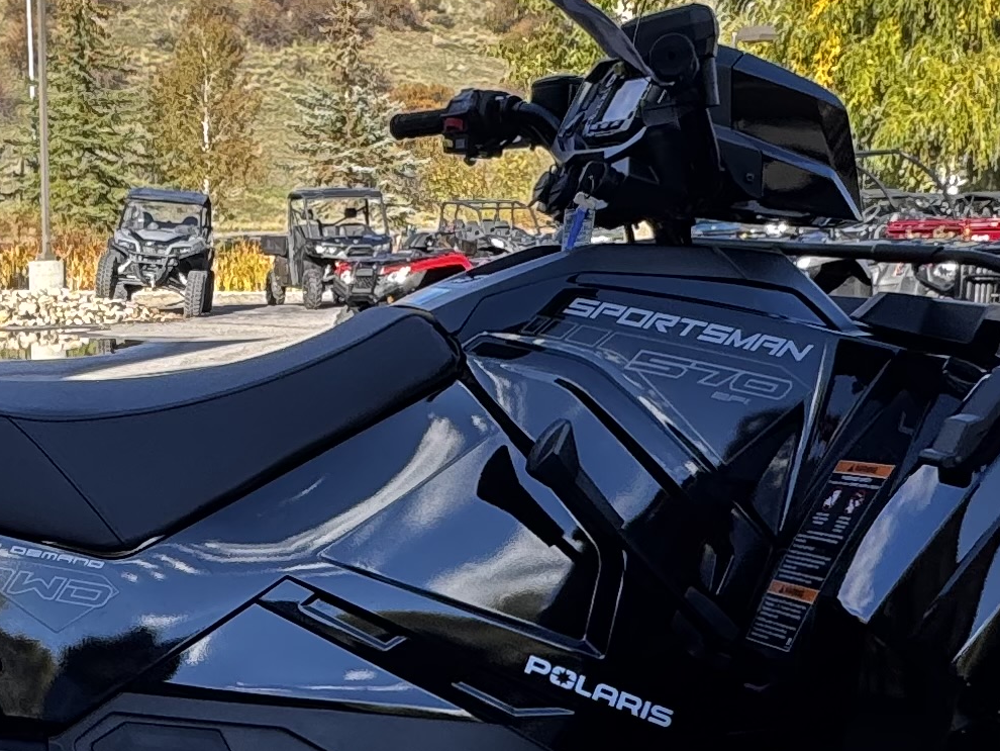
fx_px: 1647
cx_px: 131
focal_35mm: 57
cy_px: 496
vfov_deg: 25.5
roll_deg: +3.9
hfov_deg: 32.4
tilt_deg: -9.5
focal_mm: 2.22
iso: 40
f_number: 2.2
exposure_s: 1/349
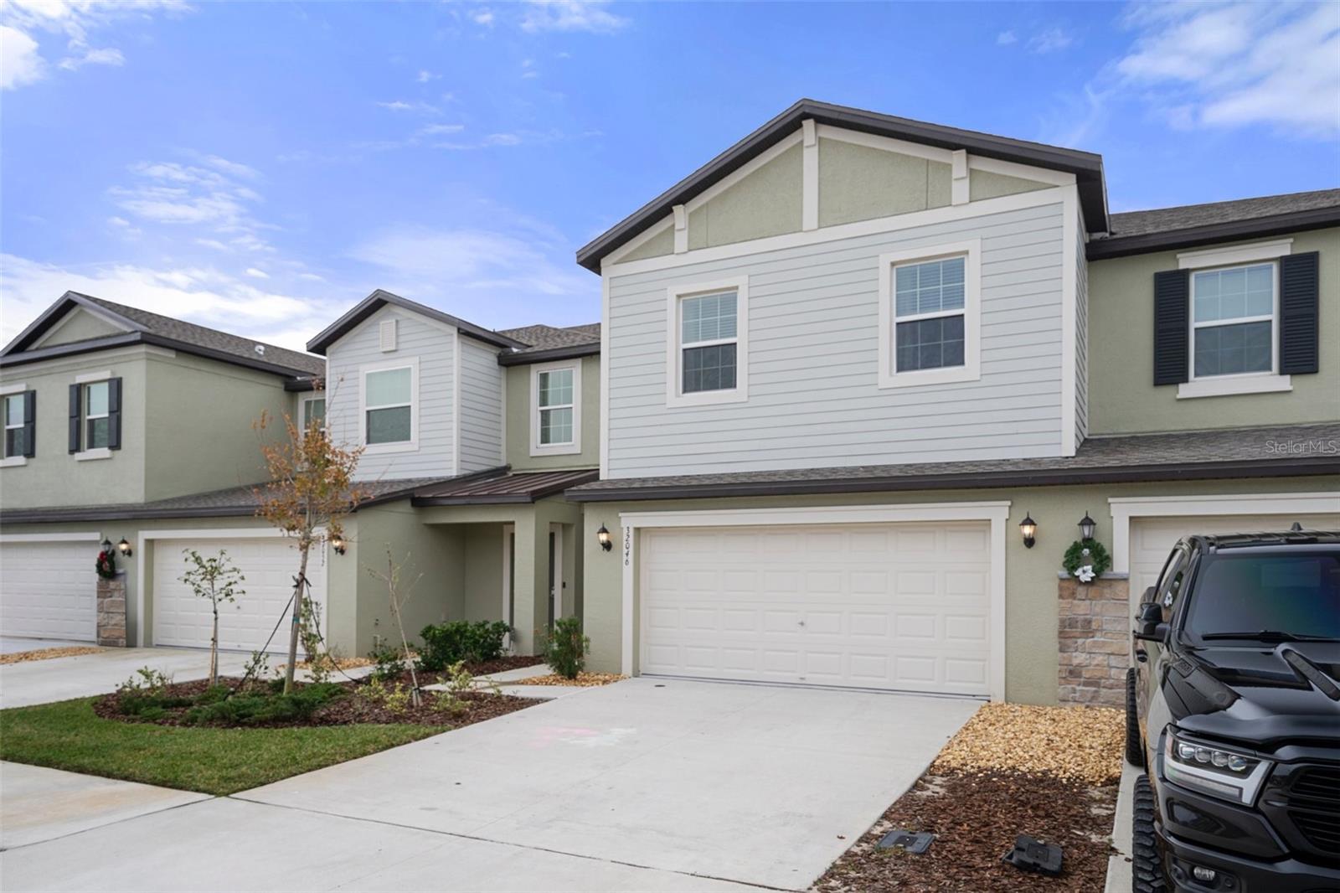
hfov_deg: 76.1
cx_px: 670
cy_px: 446
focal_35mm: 23
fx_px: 856
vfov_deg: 55.1
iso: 320
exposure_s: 1/125
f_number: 8
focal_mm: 23
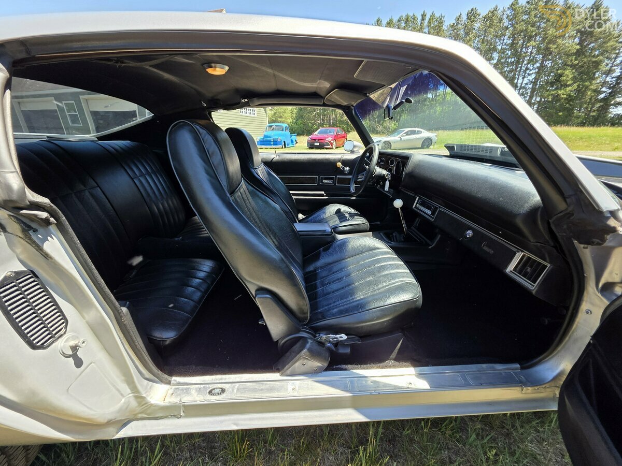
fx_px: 234
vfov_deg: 89.9
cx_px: 311
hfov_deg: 106.2
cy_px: 233
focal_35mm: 13
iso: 40
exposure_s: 1/342
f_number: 1.9
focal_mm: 2.2
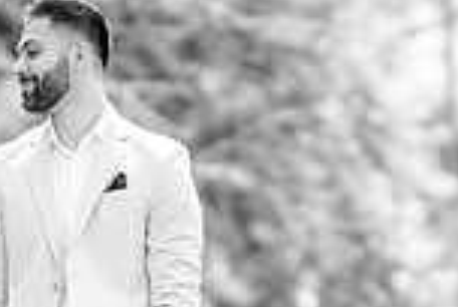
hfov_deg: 6.3
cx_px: -60
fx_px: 4130
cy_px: 263
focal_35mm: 324
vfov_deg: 4.3
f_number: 1.4
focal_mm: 85
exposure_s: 1/2500
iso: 100
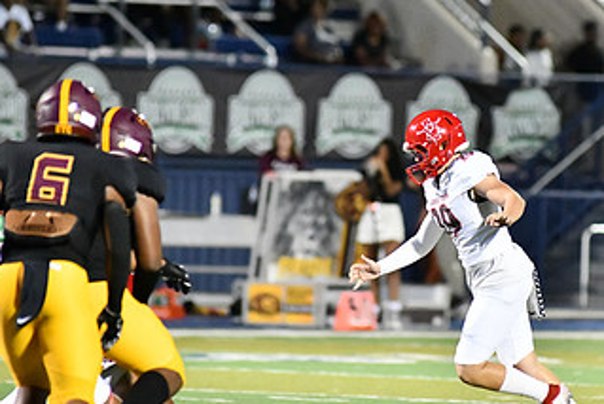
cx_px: 417
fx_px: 9148
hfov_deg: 3.8
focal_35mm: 545
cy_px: 211
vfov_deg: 2.5
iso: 12800
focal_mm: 300
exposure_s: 1/1250
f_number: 4
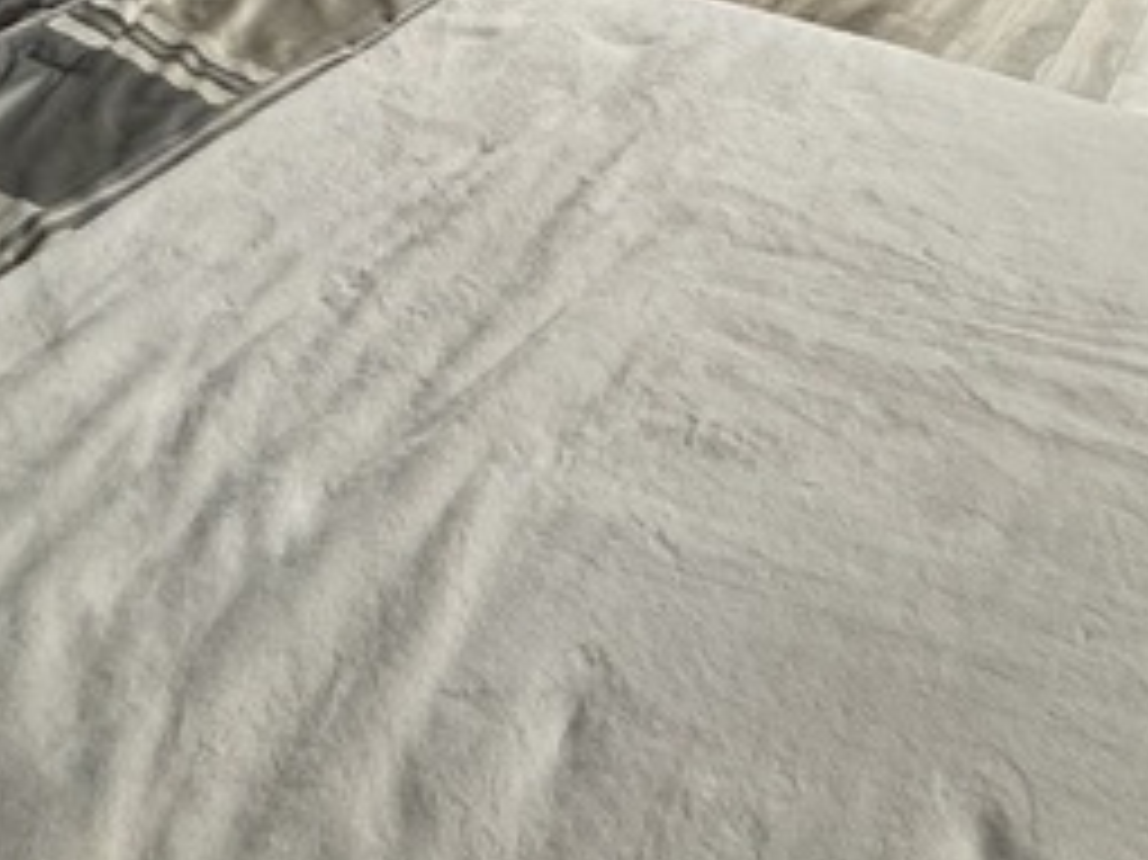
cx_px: 527
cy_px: -396
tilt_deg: -8.6
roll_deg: -0.3
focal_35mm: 44
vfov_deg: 25.5
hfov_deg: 42.9
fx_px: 1459
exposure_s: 1/60
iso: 640
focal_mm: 2.22
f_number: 2.2
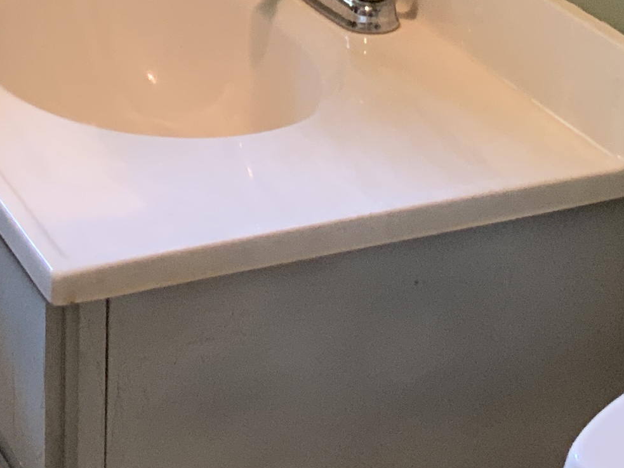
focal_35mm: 119
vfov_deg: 11.4
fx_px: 2145
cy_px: -423
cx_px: 280
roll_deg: -2.2
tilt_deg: -8.4
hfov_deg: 16.5
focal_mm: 3
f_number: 1.8
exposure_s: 1/60
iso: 125
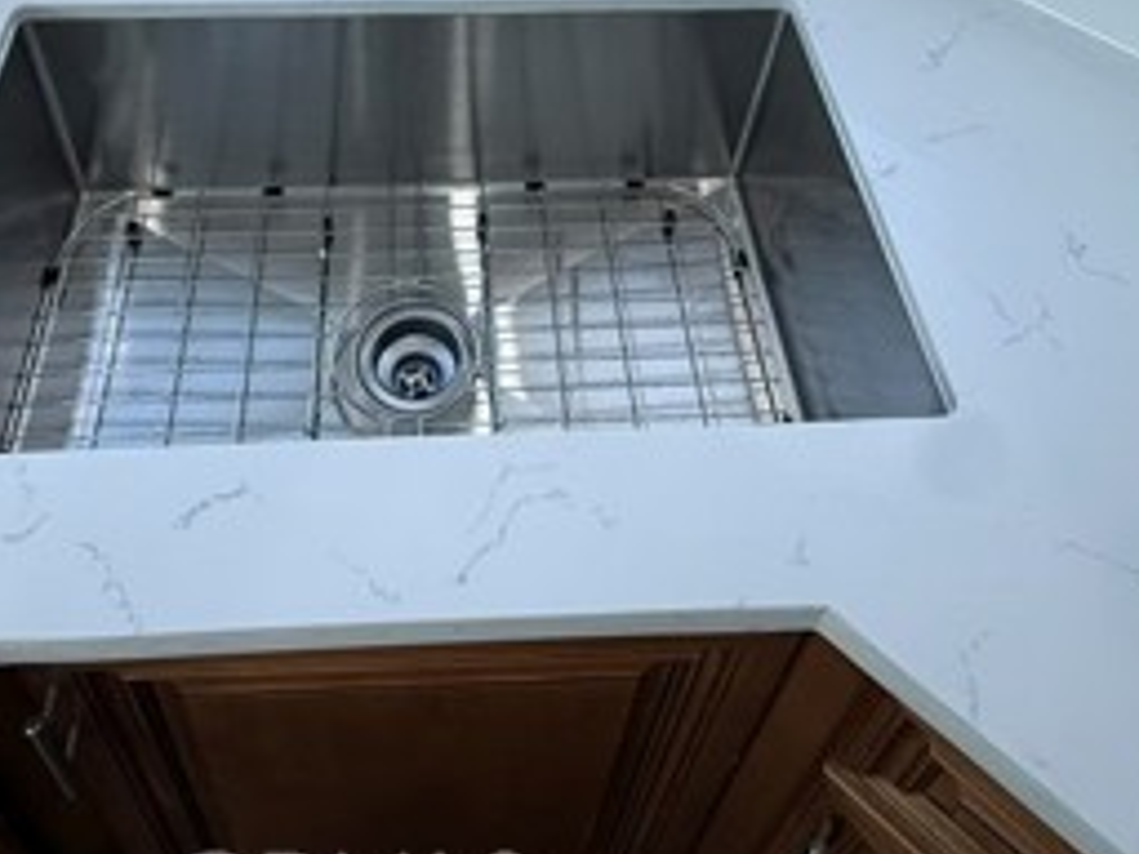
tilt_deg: -34.4
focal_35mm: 35
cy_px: -111
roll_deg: -1.2
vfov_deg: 34.5
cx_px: 489
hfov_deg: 52.4
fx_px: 1152
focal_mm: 2.22
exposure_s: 1/120
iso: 320
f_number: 2.2
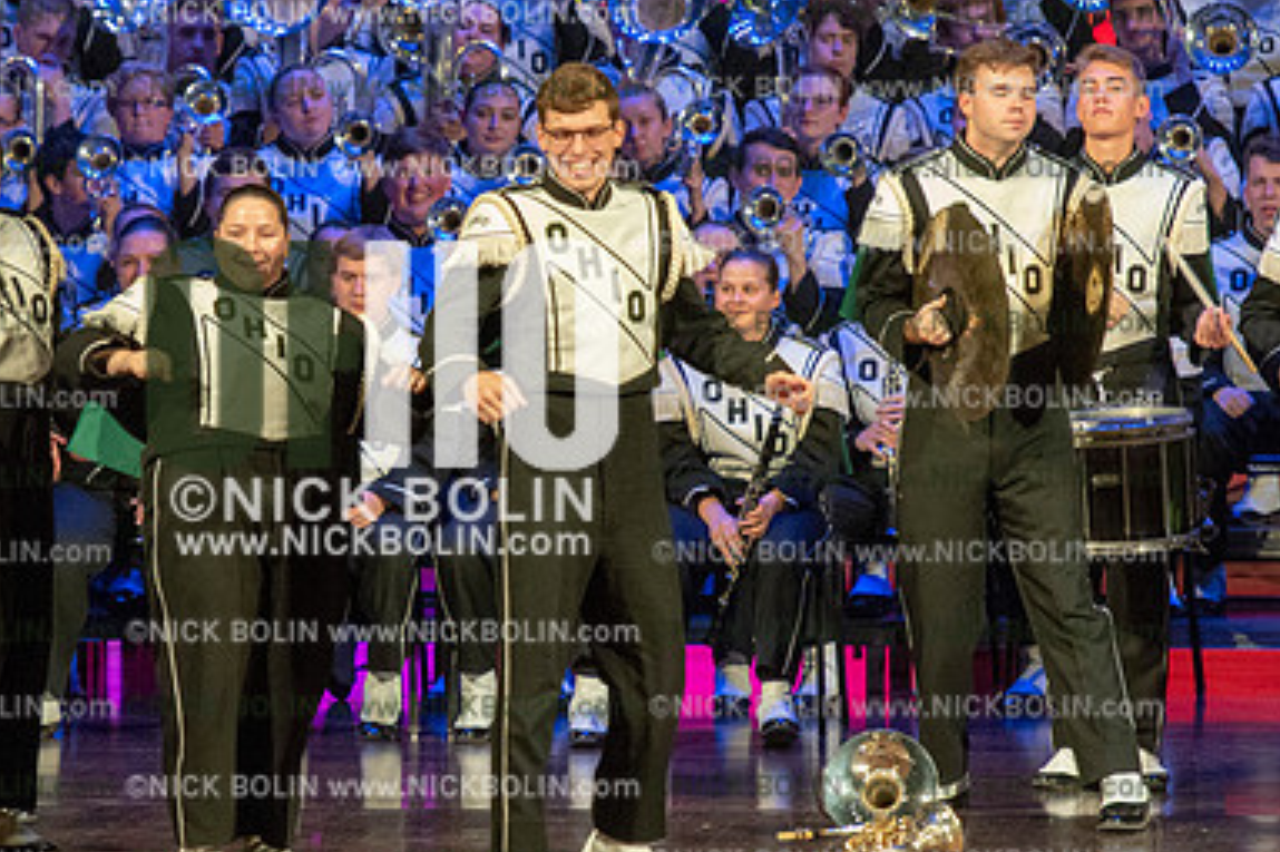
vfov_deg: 3.8
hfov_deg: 5.7
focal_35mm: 363
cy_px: 398
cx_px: 381
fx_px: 12900
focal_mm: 240
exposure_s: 1/250
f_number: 5.6
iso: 8000
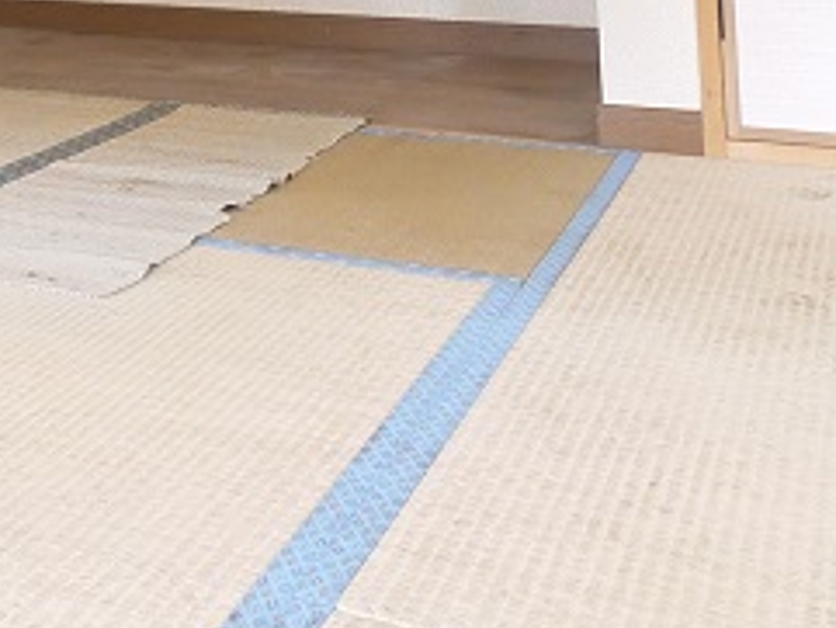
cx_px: -246
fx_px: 1571
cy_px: -274
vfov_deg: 20.0
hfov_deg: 25.7
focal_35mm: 65
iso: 800
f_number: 4
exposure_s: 1/60
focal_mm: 7
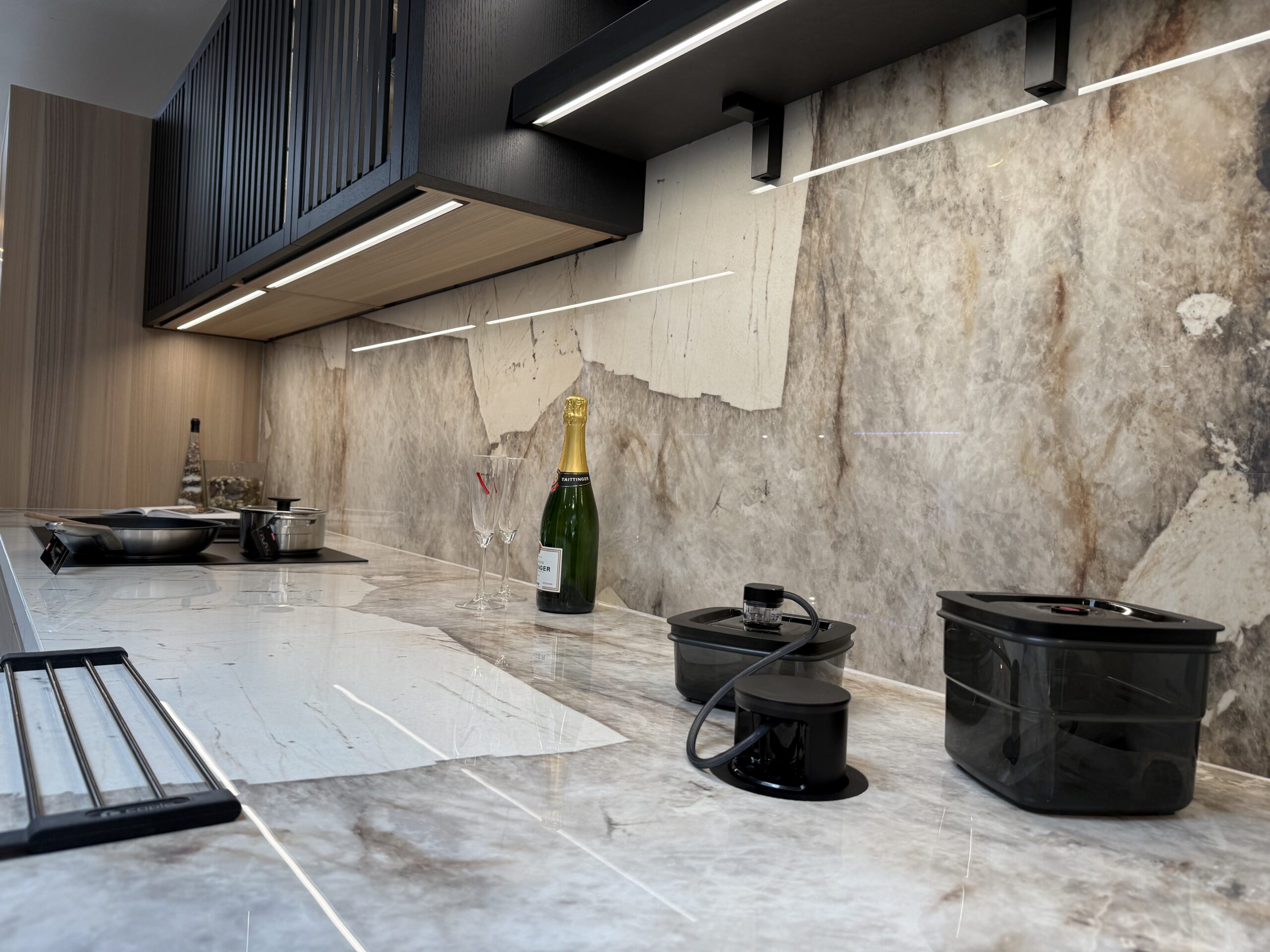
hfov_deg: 71.6
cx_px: 635
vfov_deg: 56.8
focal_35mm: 24
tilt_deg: -0.6
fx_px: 881
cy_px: 476
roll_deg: -3.3
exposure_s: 1/120
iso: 80
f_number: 1.78
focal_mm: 6.76
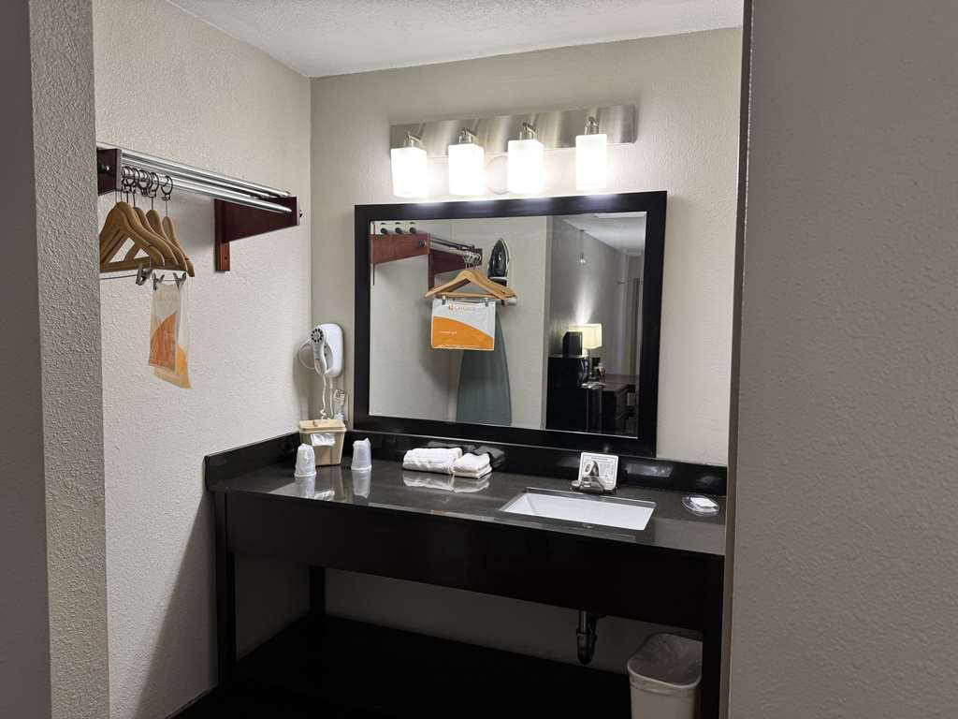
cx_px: 479
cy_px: 360
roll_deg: -0.9
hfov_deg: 71.6
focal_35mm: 24
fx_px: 664
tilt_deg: -3.6
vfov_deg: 56.8
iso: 125
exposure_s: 1/60
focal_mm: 6.76
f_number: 1.78
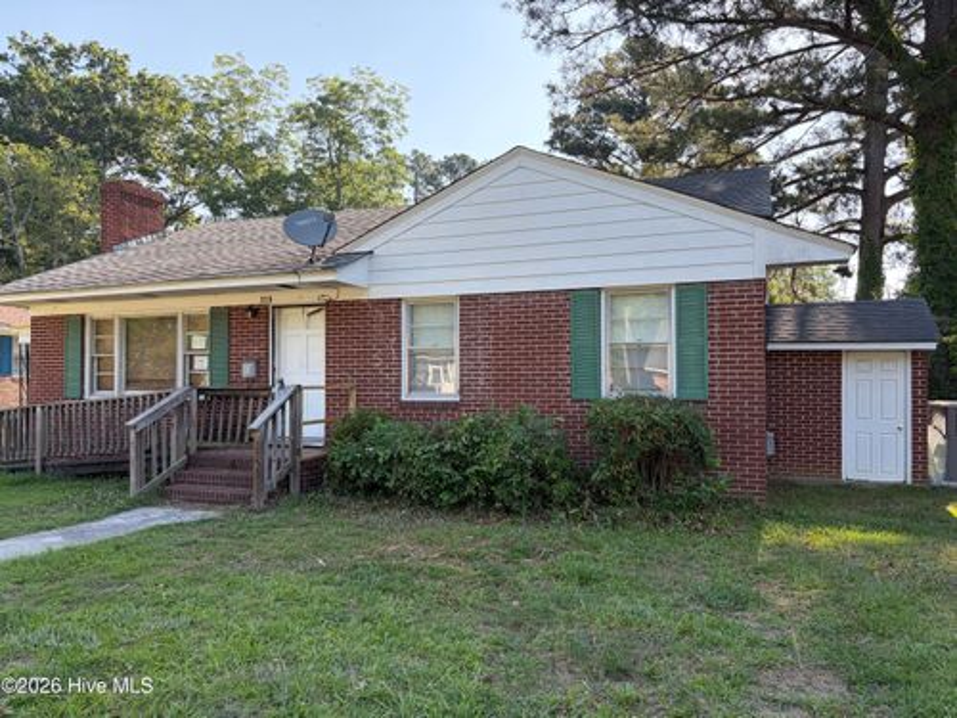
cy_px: 359
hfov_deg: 67.3
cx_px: 478
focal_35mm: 26
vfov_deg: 53.1
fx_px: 719
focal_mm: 5.96
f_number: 1.6
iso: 64
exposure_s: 1/873
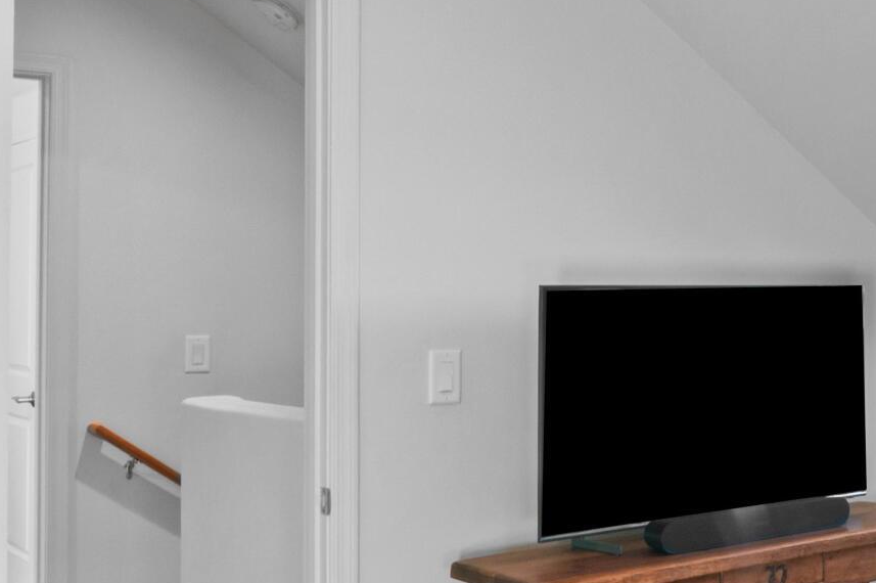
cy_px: 285
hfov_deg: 31.5
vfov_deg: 24.2
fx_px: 1362
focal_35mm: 56
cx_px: 972
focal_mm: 16
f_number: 22
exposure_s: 1/1.67
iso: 800
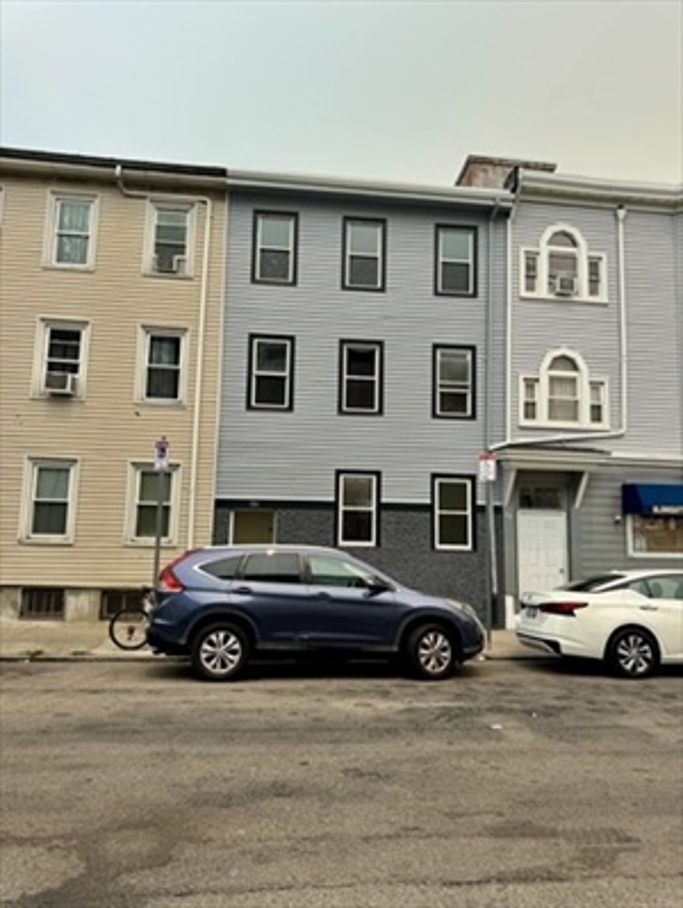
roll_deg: +0.1
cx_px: 342
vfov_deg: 71.5
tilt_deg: +8.9
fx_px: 630
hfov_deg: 56.9
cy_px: 454
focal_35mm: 24
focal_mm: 6.76
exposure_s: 1/4608
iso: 80
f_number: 1.78
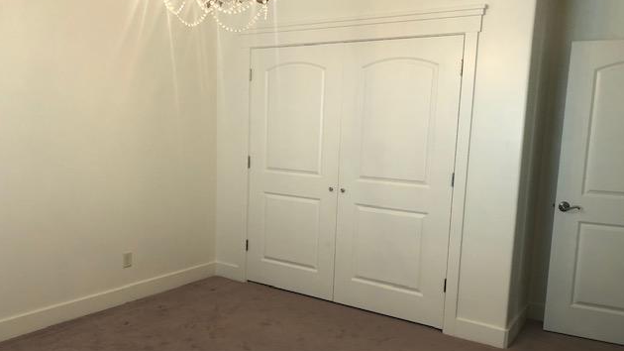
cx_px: 312
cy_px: 206
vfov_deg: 37.6
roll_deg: -1.7
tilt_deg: -8.0
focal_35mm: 31
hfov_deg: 62.6
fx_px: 513
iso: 40
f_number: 1.8
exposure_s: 1/20
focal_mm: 4
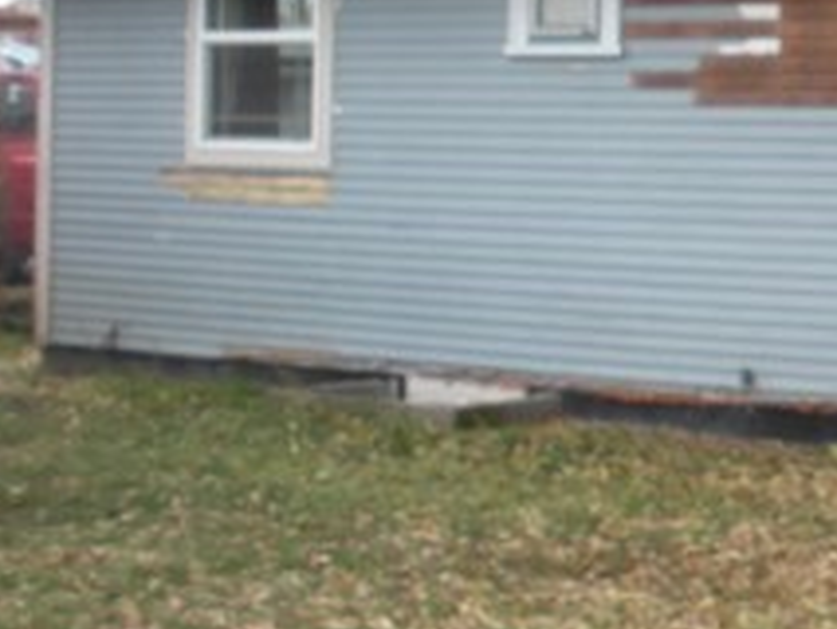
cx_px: 1065
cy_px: 35
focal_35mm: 105
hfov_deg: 17.6
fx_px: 2540
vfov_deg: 13.9
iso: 77
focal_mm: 6.3
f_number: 3.5
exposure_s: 1/57.3
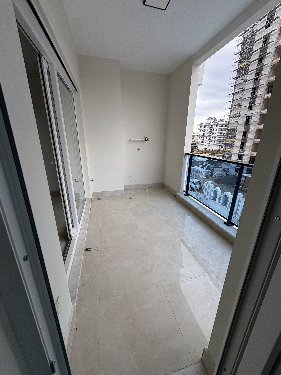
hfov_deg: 85.7
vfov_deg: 102.1
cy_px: 188
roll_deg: -0.8
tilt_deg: -17.9
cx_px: 140
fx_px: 152
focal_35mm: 14
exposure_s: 1/302
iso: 64
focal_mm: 2.22
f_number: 2.2
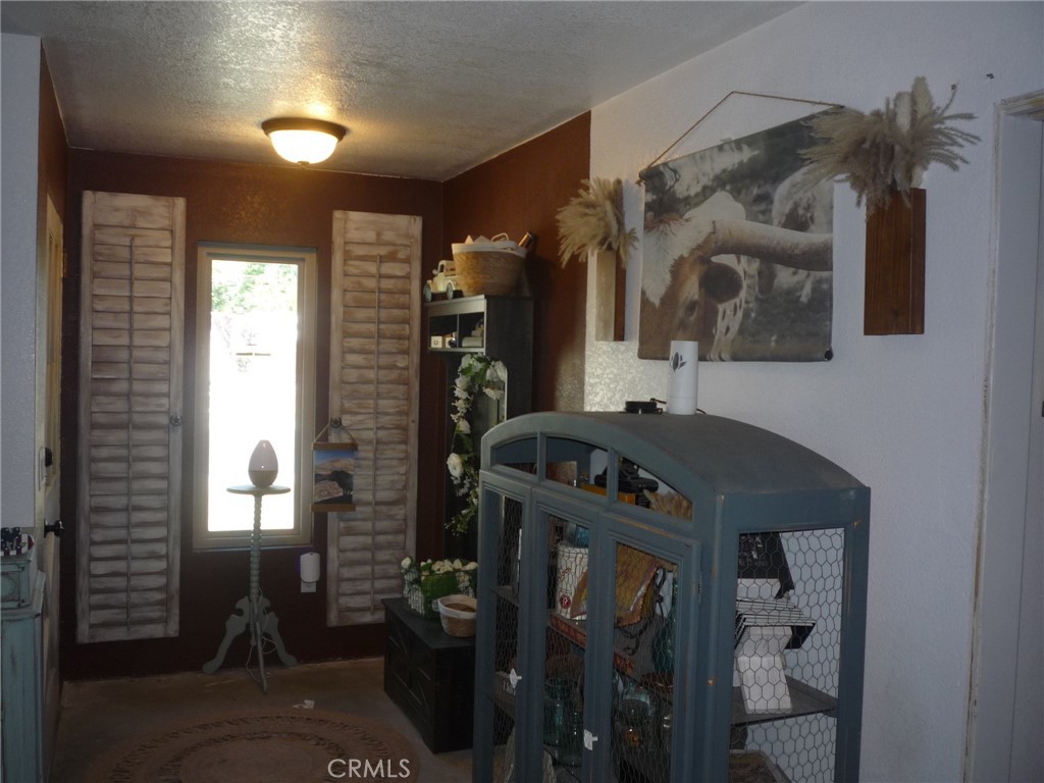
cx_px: 522
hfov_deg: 56.8
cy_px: 392
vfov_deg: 44.2
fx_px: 965
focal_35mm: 32
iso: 100
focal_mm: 5.2
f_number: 3.3
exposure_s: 1/30
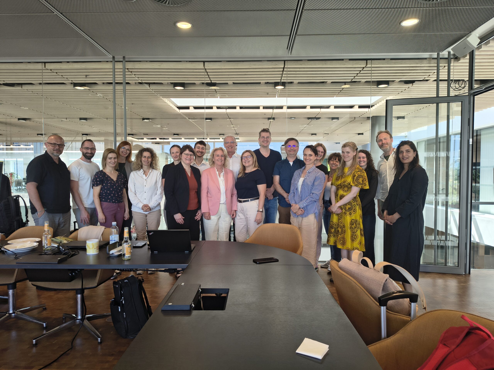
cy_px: 185
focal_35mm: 24
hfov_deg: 71.6
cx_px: 247
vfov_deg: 56.8
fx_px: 343
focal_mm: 5.56
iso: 138
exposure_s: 1/100
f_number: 1.8
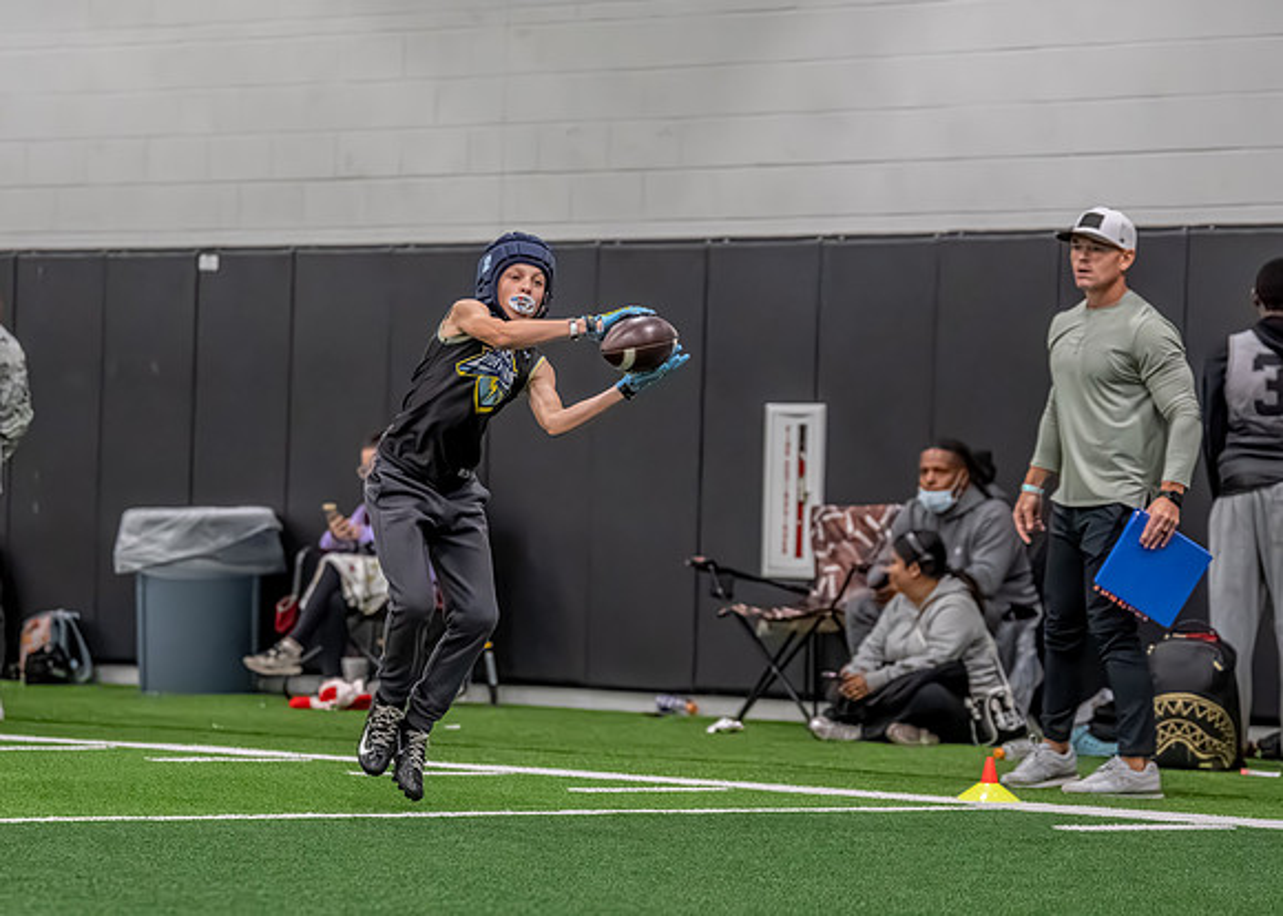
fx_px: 6436
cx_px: 415
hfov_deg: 11.4
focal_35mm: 177
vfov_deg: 8.1
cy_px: 478
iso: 6400
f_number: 2.8
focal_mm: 118
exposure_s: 1/1000
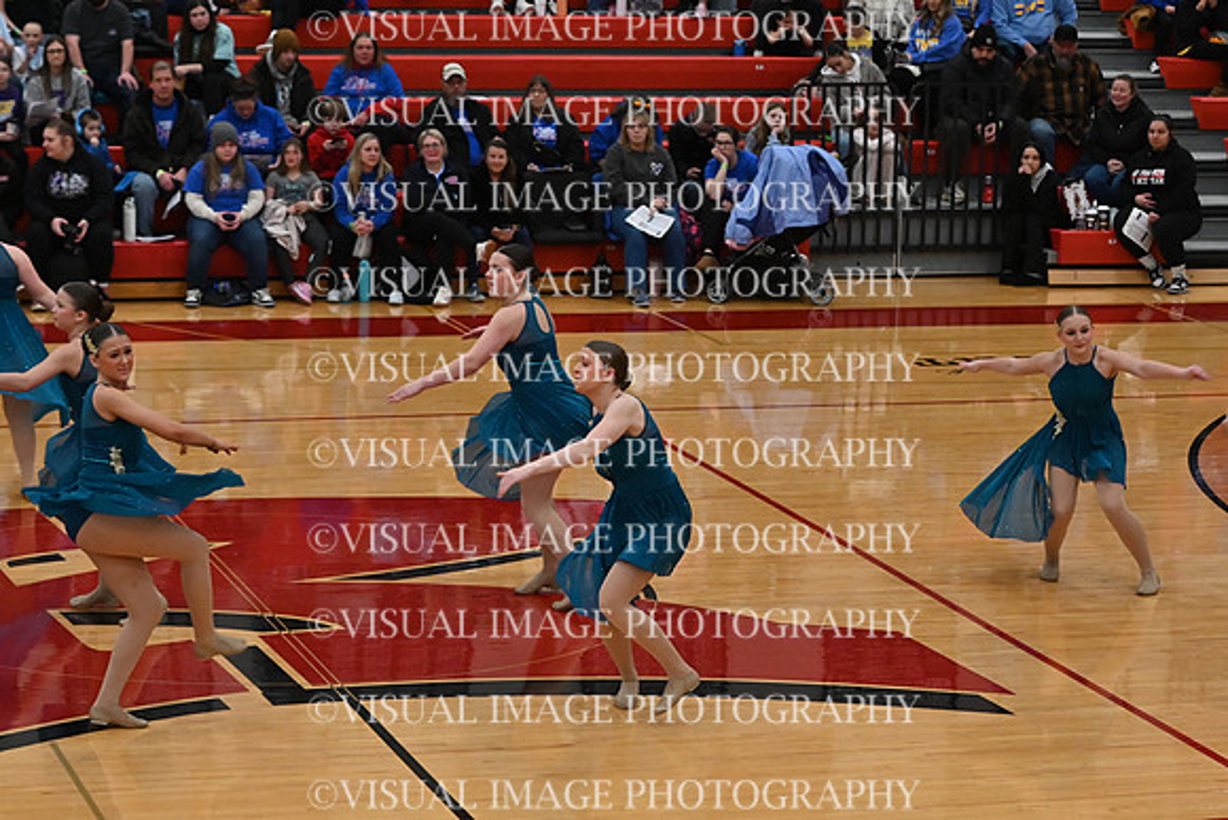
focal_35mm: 117
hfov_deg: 17.5
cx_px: 614
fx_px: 3992
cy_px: 410
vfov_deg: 11.7
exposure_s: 1/400
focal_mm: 78
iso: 5000
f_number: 4
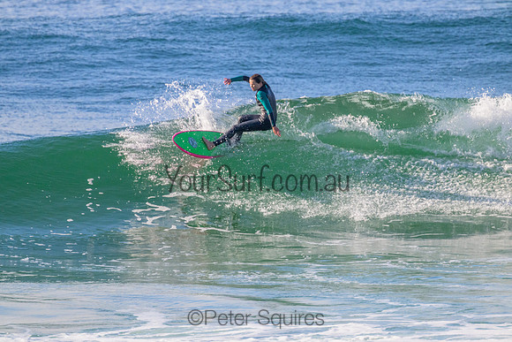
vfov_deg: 1.7
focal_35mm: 800
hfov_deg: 2.6
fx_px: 11380
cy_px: 171
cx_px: 256
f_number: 11
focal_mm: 800
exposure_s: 1/2000
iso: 2200
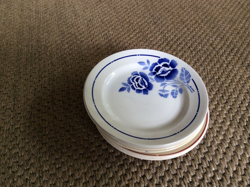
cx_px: 125
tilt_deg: -49.6
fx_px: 231
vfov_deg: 44.1
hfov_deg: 56.9
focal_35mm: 32
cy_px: 94
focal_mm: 3.3
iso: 40
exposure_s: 1/25
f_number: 2.4
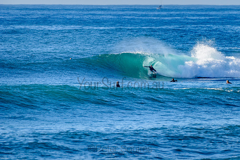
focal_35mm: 613
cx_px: 147
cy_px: 68
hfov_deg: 3.4
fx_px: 4089
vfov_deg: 2.2
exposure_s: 1/2000
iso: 250
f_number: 5.6
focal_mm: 500
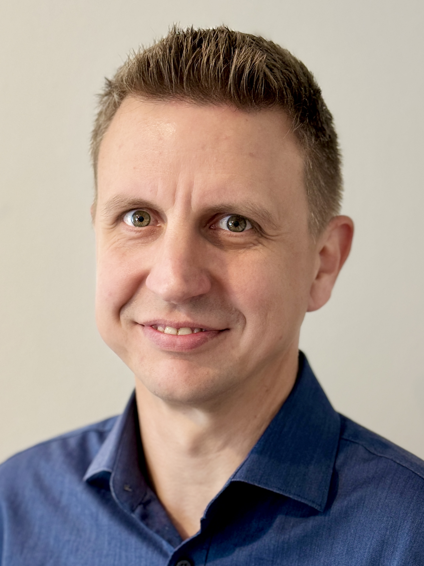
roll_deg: -1.8
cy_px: 283
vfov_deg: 39.7
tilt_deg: +0.5
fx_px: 784
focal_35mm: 48
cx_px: 212
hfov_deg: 30.3
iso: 200
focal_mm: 6.76
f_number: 1.78
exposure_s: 1/60
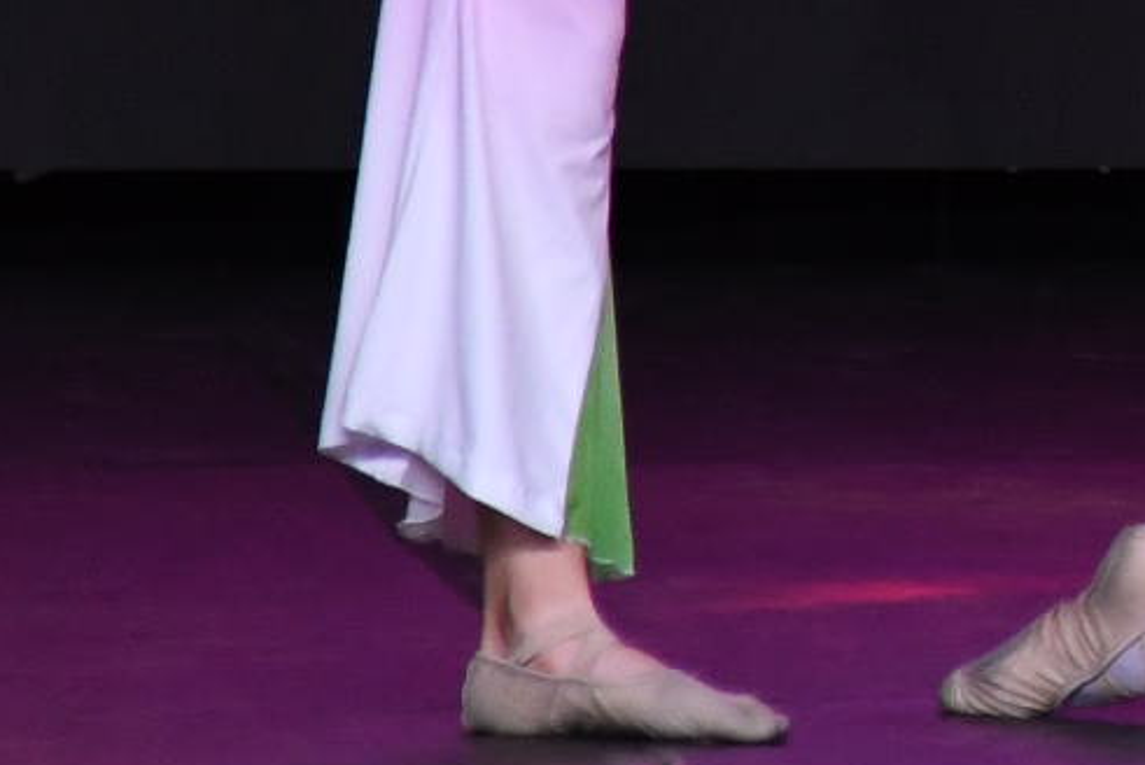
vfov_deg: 1.5
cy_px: -861
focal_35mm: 935
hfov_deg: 2.2
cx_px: 2714
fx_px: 29755
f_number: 4
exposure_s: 1/800
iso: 2000
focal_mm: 110
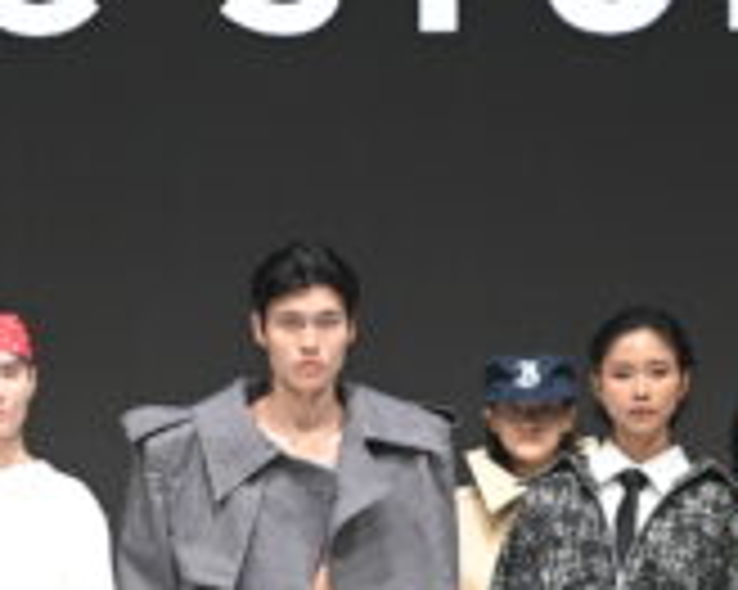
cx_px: 198
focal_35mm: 704
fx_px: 15368
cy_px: 714
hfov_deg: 2.8
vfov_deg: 2.2
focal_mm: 160
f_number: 2.8
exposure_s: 1/400
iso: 640
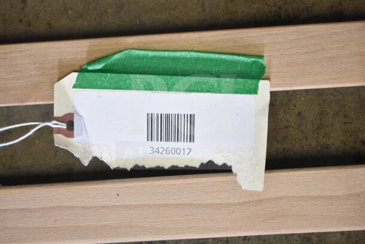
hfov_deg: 33.4
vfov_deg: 22.6
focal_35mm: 60
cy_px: 122
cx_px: 182
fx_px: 608
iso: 2000
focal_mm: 40
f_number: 5
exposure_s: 1/60
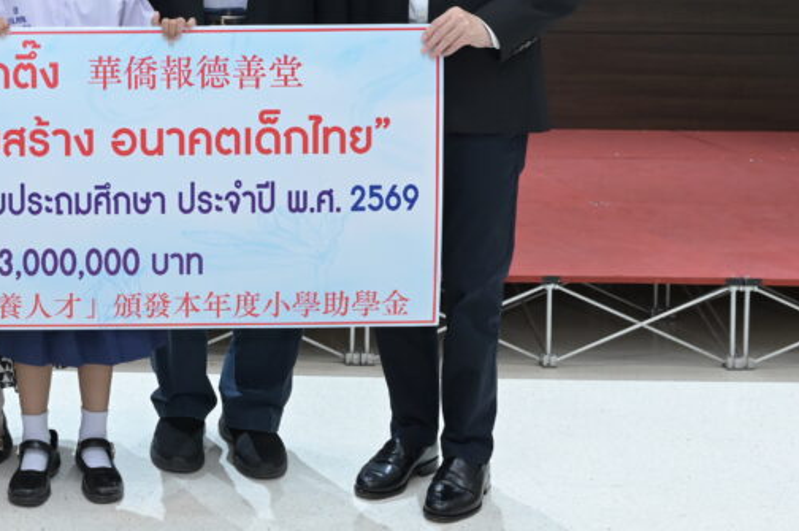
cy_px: 6
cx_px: 40
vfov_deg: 21.5
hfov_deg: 31.0
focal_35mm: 61
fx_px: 1353
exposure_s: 1/200
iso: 2500
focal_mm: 30
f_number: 5.6
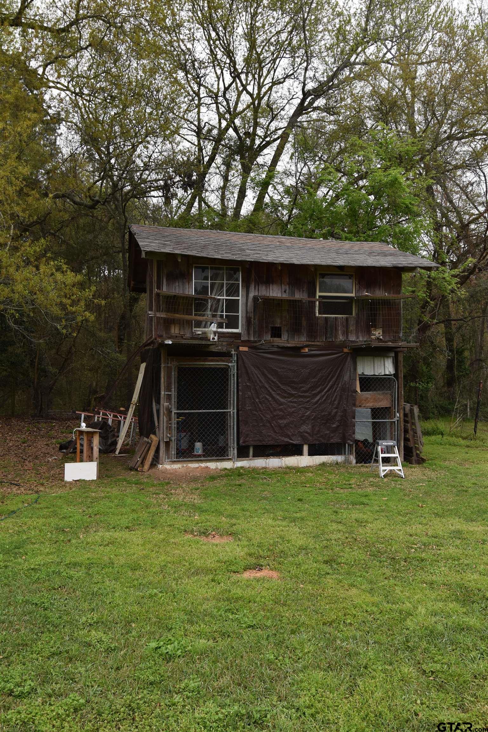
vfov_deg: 61.9
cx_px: 244
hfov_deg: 43.6
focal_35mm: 30
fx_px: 610
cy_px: 366
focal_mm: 20
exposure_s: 1/250
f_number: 8
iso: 320
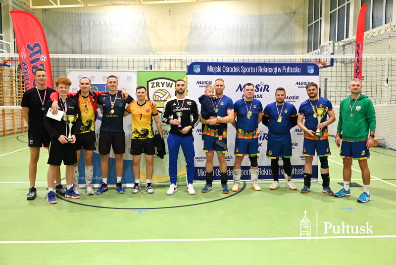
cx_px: 198
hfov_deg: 56.5
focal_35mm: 34
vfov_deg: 39.5
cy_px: 132
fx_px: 369
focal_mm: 33.5
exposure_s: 1/125
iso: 2500
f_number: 4.8
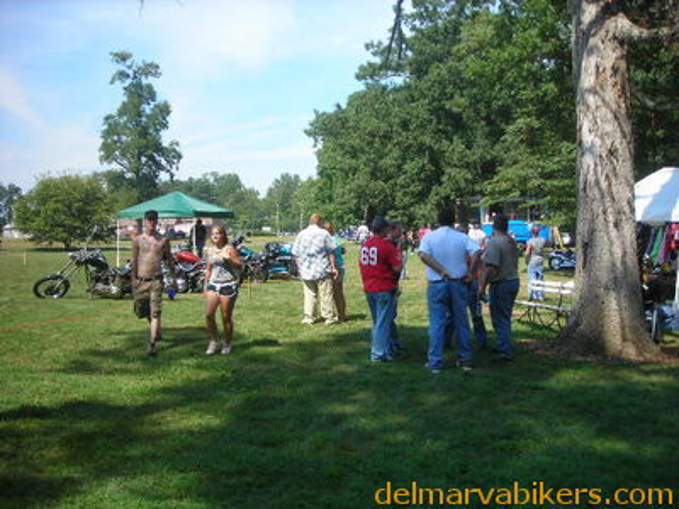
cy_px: 254
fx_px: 745
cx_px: 340
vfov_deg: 37.7
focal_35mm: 38
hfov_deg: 49.0
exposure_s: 1/290
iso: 50
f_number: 3.2
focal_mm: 6.3
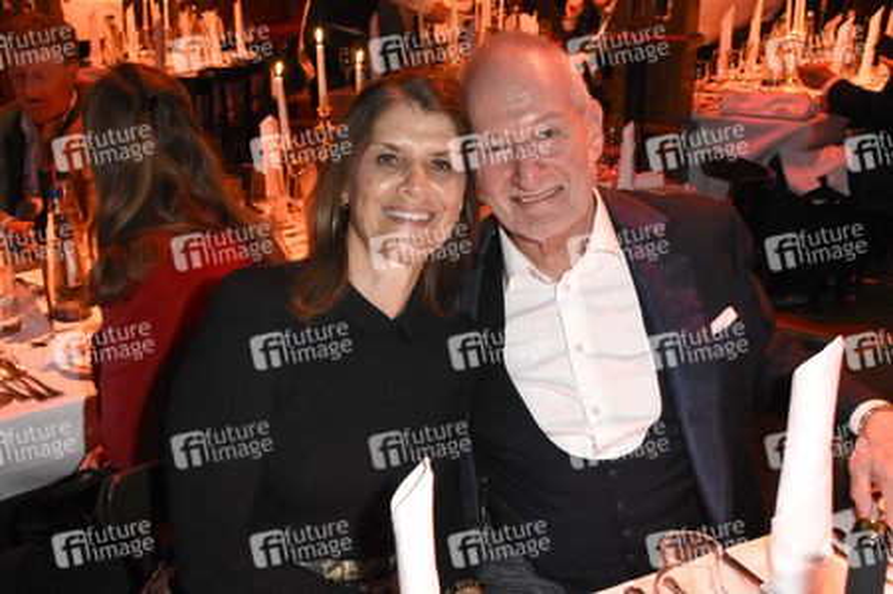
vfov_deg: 34.2
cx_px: 446
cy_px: 297
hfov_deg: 49.6
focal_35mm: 39
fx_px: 967
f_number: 6.3
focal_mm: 26
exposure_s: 1/60
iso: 3200
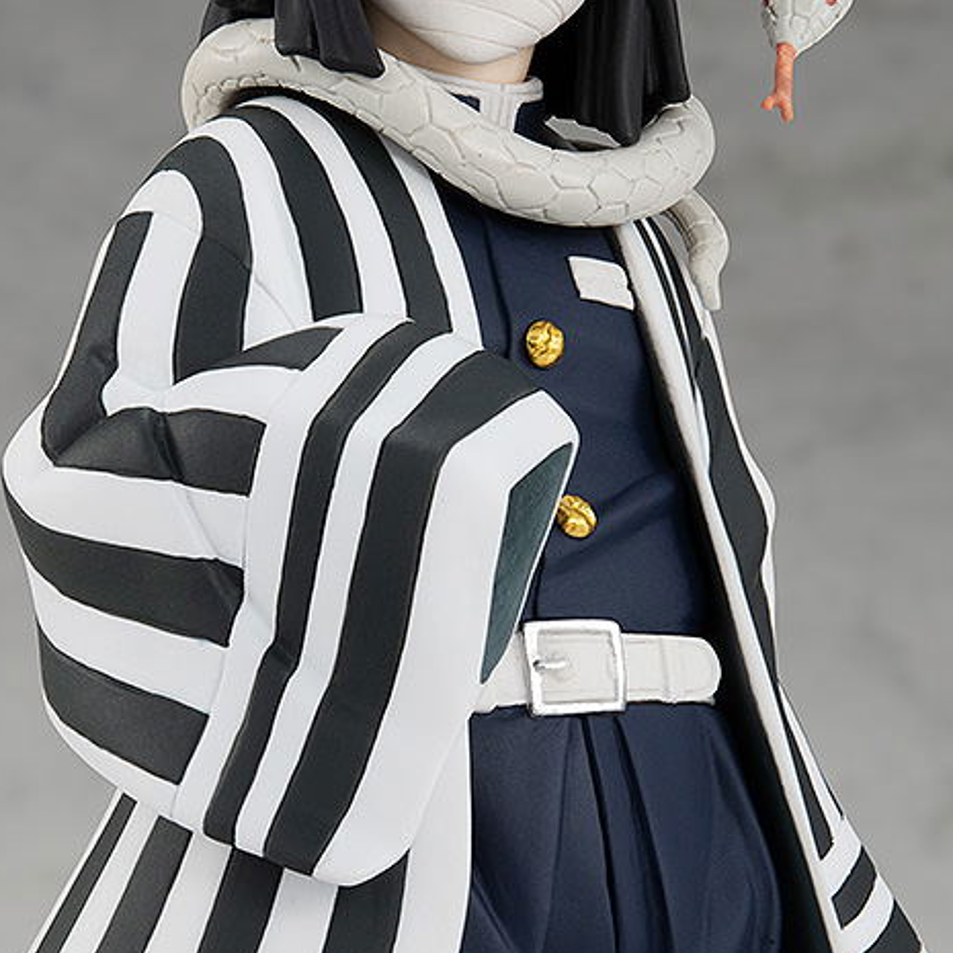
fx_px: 3084
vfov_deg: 17.5
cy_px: 363
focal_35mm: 99
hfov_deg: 17.6
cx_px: 488
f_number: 16
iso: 160
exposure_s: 1/20
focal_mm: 60
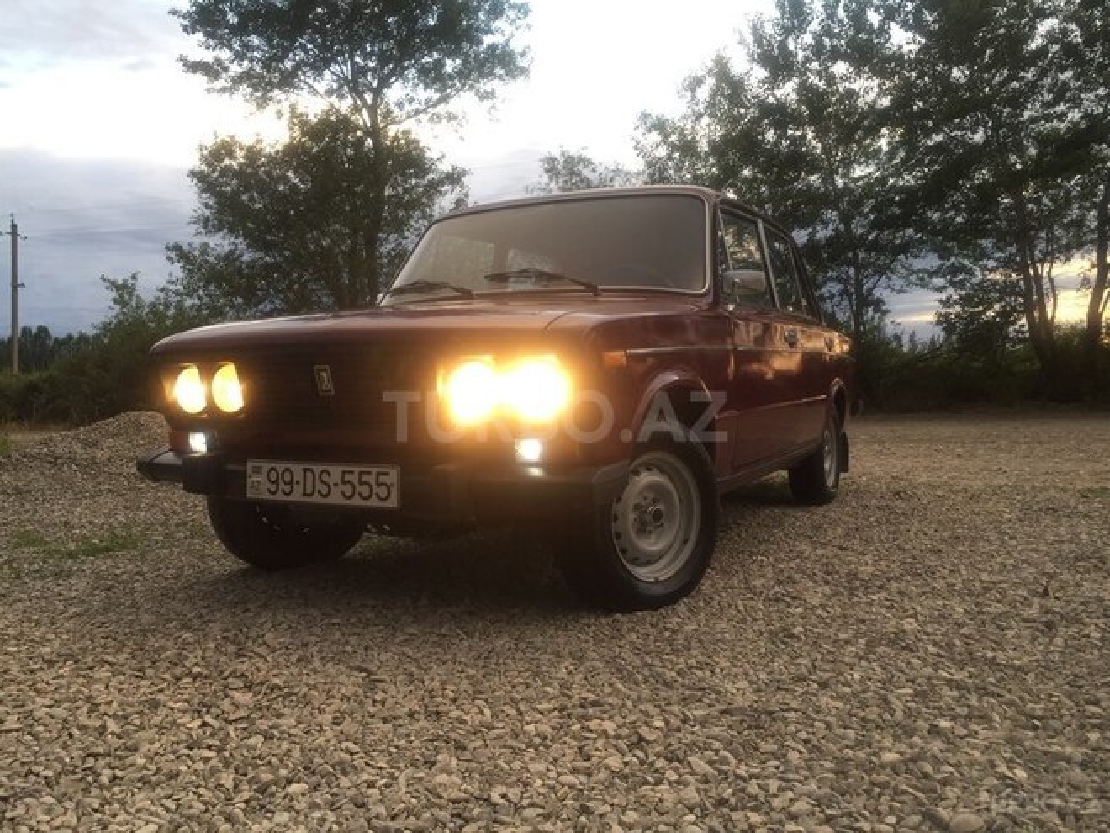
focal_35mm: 29
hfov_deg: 61.7
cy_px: 416
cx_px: 555
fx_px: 930
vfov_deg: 48.2
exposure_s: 1/100
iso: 50
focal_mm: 4.15
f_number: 2.2
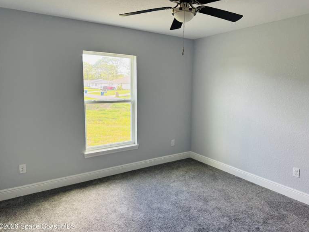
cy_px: 116
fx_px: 223
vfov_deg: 54.9
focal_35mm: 25
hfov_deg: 69.4
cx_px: 159
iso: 125
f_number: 1.78
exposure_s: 1/121
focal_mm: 6.76
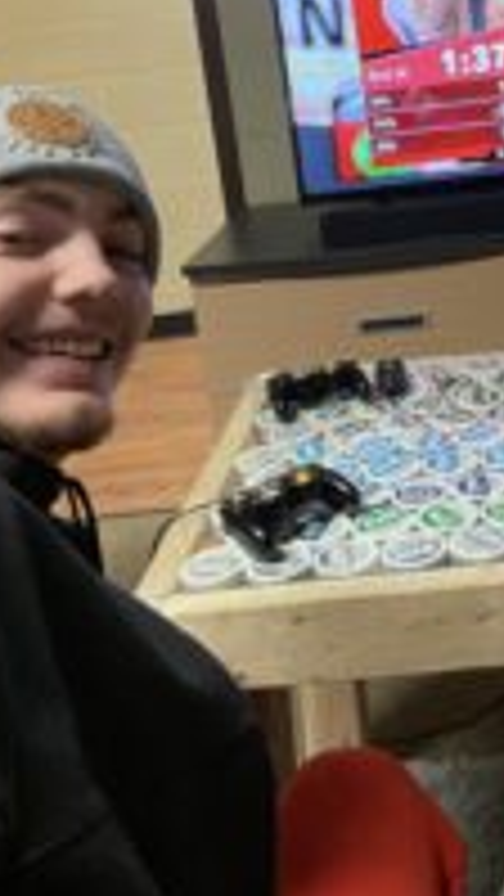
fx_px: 1045
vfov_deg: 43.1
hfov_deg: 26.2
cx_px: 457
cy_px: 117
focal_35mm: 44
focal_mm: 2.71
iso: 400
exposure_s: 1/40
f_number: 2.2
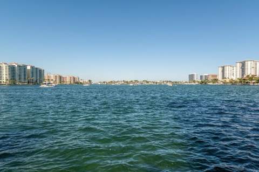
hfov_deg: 73.8
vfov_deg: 53.0
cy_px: 86
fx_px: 172
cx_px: 130
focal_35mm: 24
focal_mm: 24
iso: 100
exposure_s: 1/400
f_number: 11
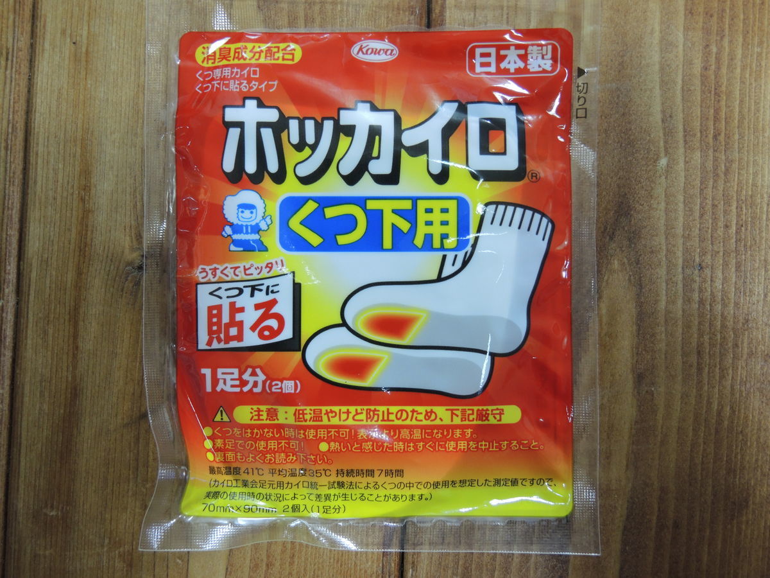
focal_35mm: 42
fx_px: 934
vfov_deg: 34.3
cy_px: 289
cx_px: 385
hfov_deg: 44.8
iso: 400
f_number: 2.5
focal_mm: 9
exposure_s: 1/13
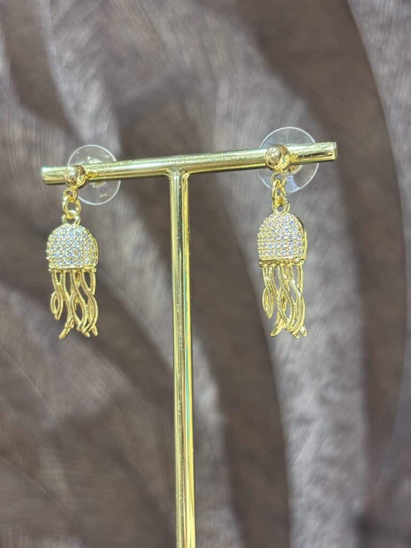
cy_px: 274
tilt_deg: +0.2
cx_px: 206
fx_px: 823
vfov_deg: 36.8
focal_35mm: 52
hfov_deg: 28.0
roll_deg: +0.0
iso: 80
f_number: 1.6
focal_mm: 5.96
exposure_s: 1/50
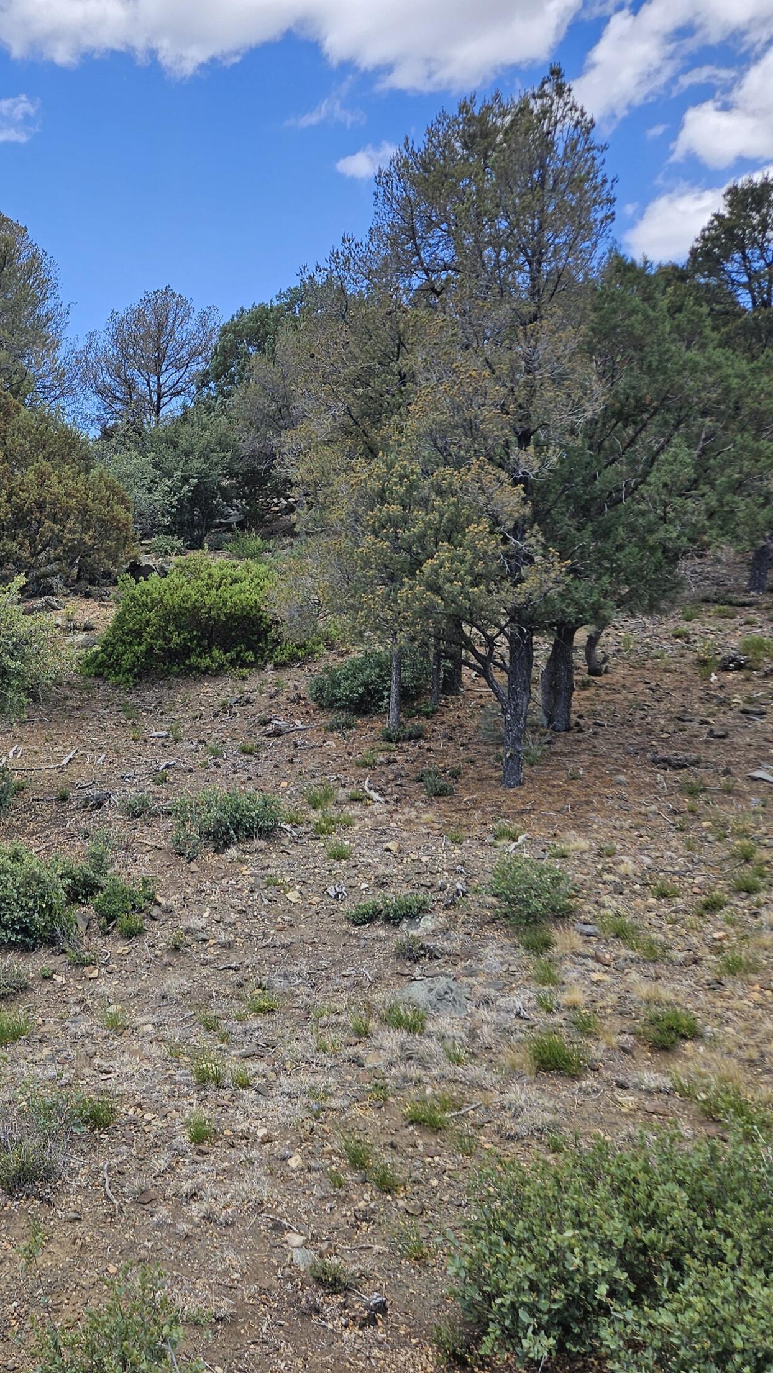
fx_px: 1239
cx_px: 39
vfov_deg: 58.0
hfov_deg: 32.5
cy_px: 691
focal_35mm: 34
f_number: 1.8
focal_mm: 5.4
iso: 25
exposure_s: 1/873
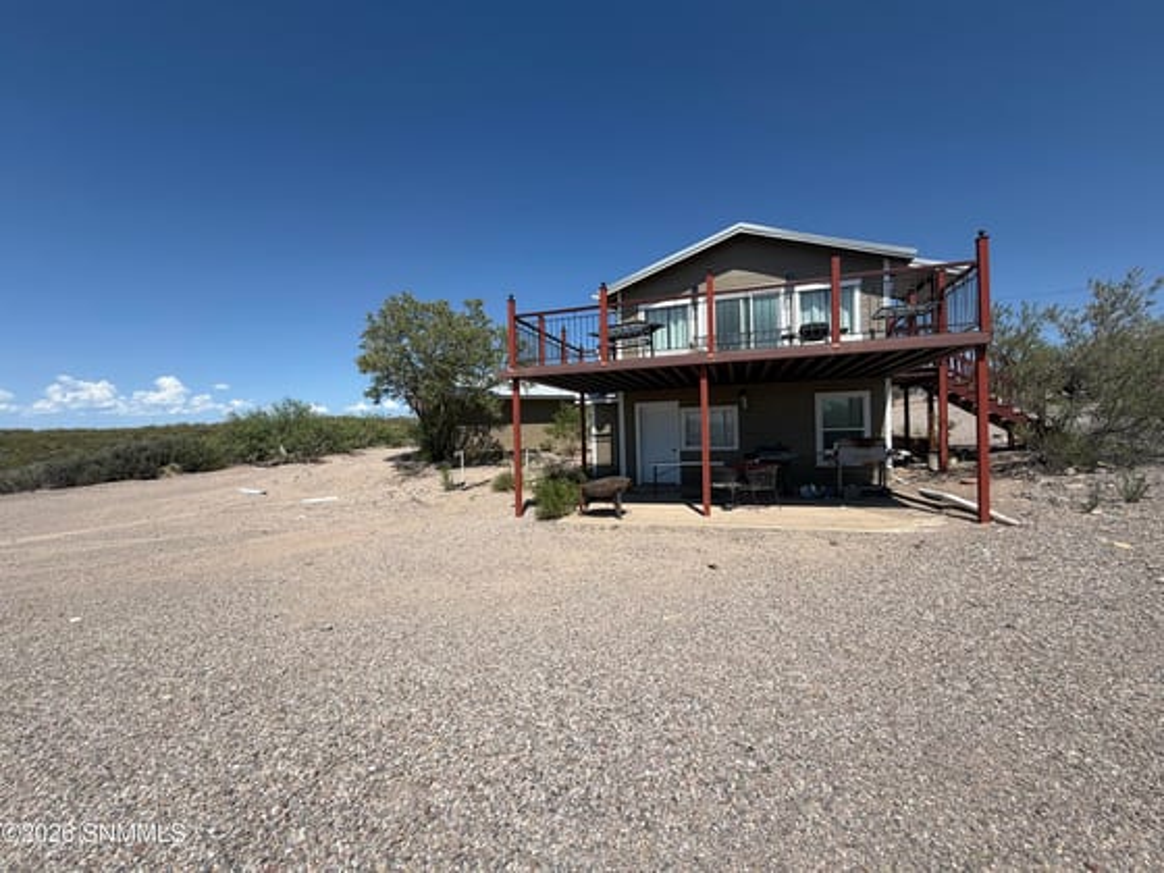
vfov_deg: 85.7
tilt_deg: -1.5
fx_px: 471
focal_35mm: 14
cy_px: 436
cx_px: 582
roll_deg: +0.9
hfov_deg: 102.1
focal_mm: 2.22
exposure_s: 1/1145
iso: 20
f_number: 2.2
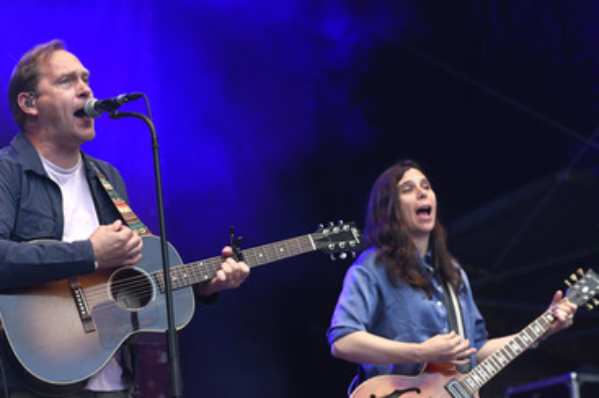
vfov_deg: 12.1
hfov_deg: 18.1
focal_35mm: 113
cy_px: 243
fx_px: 1878
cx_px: 268
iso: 800
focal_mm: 92
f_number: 3.5
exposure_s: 1/500
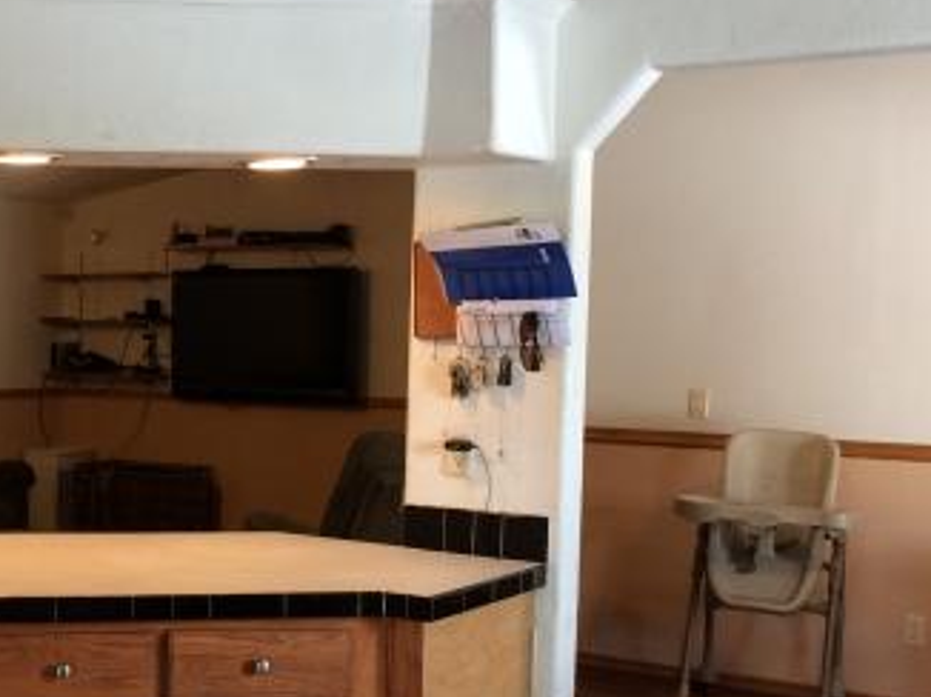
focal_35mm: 57
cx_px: 69
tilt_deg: -5.2
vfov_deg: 25.6
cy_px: 411
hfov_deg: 31.9
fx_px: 1532
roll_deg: +0.2
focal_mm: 4.15
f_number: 2.2
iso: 100
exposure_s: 1/30
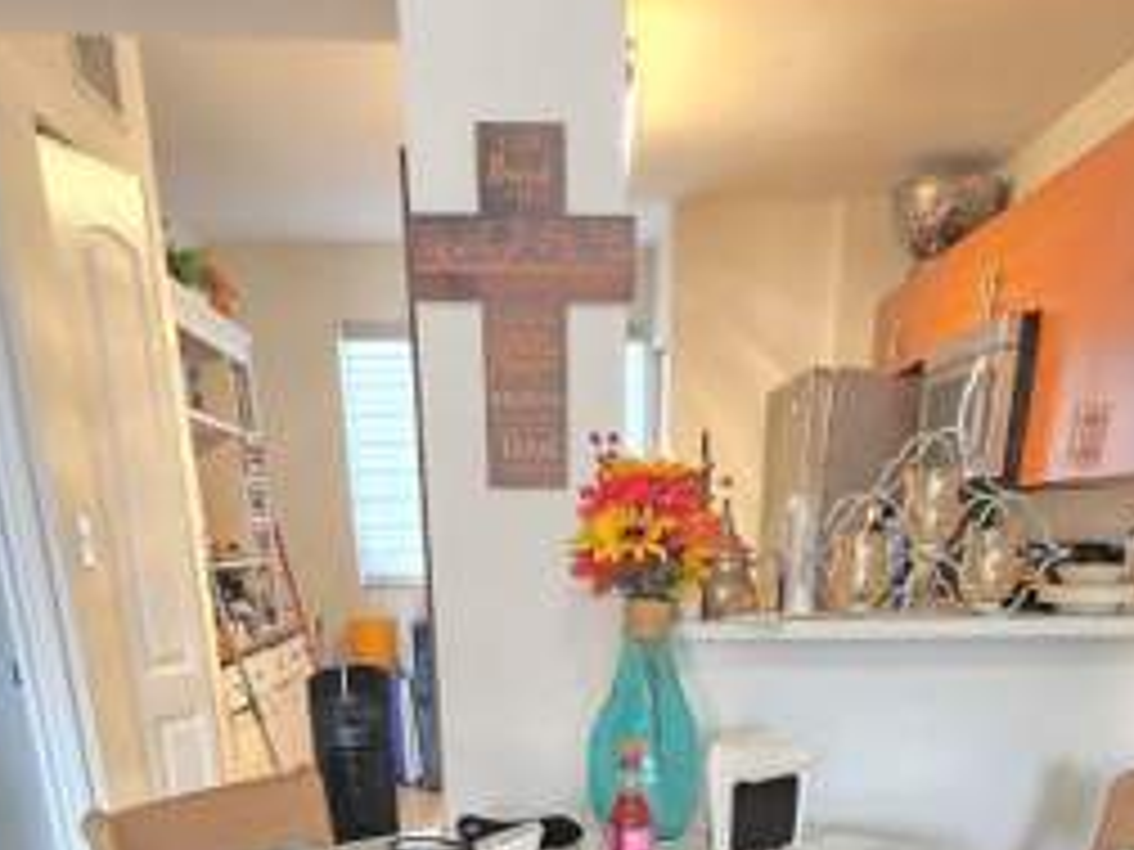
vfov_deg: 34.0
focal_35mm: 33
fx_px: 1081
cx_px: 576
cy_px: 1039
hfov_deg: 55.4
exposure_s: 1/60
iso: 640
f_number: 2.2
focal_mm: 1.7
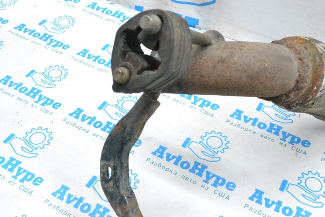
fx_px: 406
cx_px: 162
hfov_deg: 43.6
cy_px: 108
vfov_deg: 29.9
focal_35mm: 45
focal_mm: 30
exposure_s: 1/160
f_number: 9
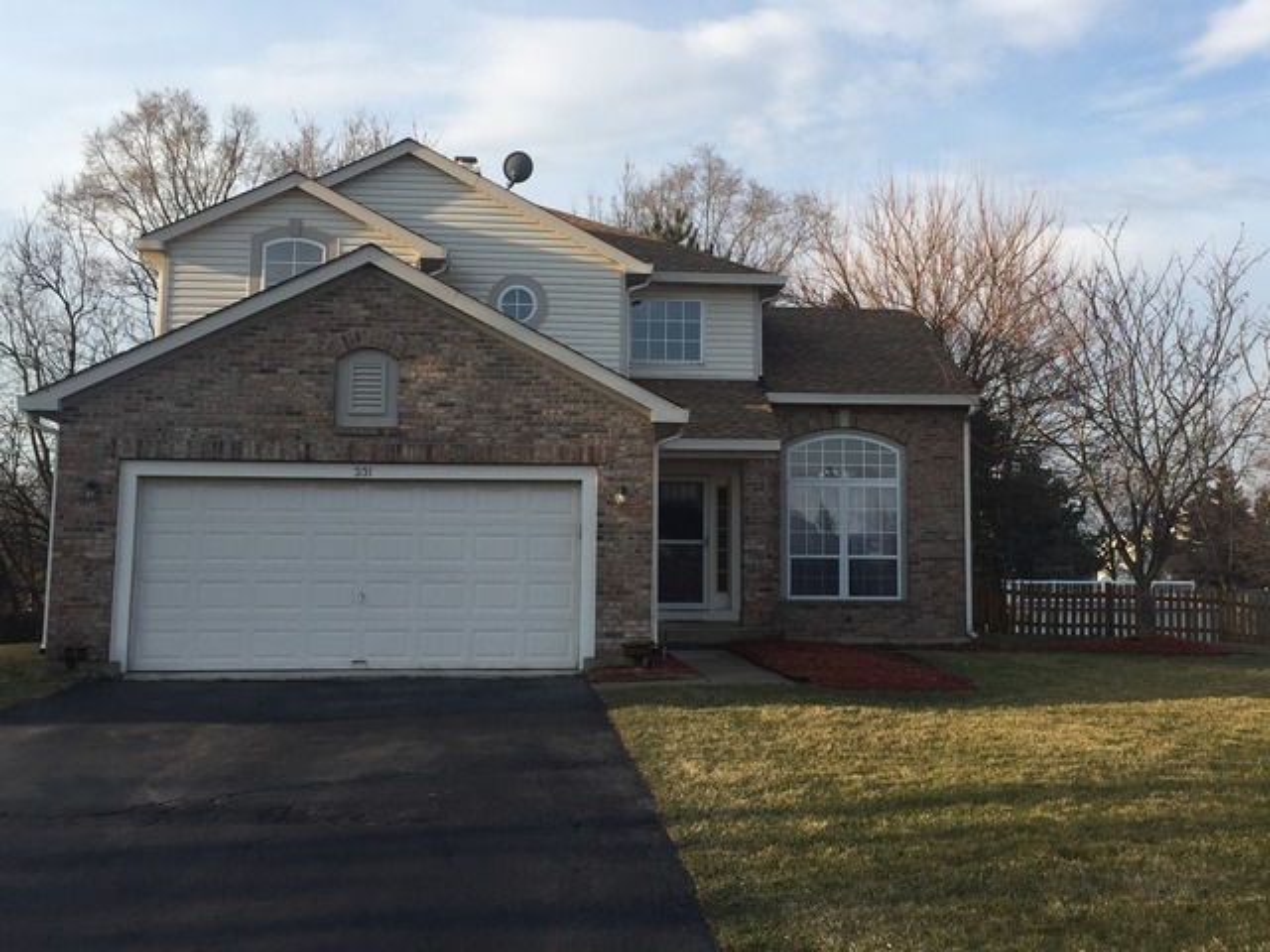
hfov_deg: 61.7
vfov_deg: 48.2
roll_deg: +0.0
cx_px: 635
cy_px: 476
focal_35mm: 29
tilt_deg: +5.9
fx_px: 1064
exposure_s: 1/1041
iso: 32
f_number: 2.2
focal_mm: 4.15
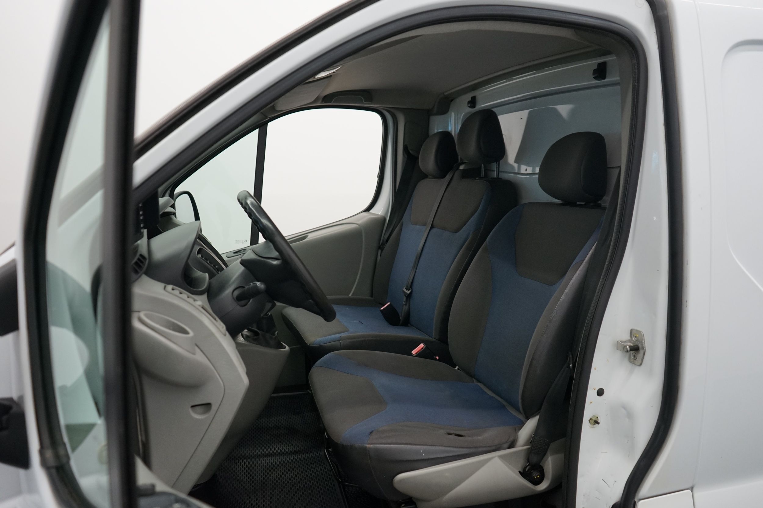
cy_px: 254
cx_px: 382
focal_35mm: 28
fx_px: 593
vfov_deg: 46.4
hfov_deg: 65.5
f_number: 4
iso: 1250
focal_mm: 28
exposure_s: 1/160
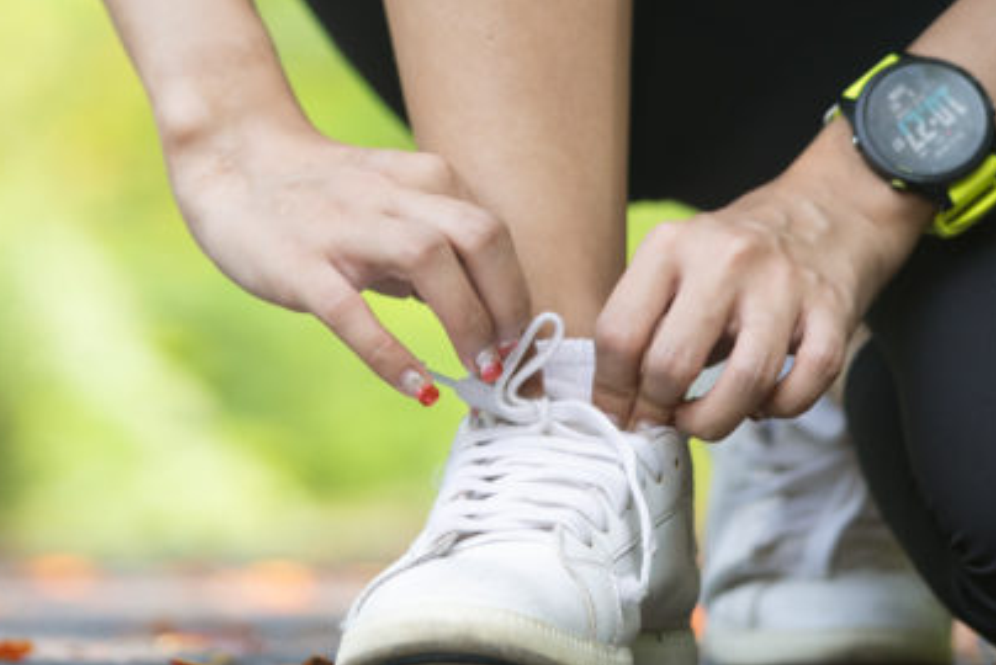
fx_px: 6312
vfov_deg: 6.0
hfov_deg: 9.0
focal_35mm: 228
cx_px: 320
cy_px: 31
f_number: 2.8
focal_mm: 90
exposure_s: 1/1250
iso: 400
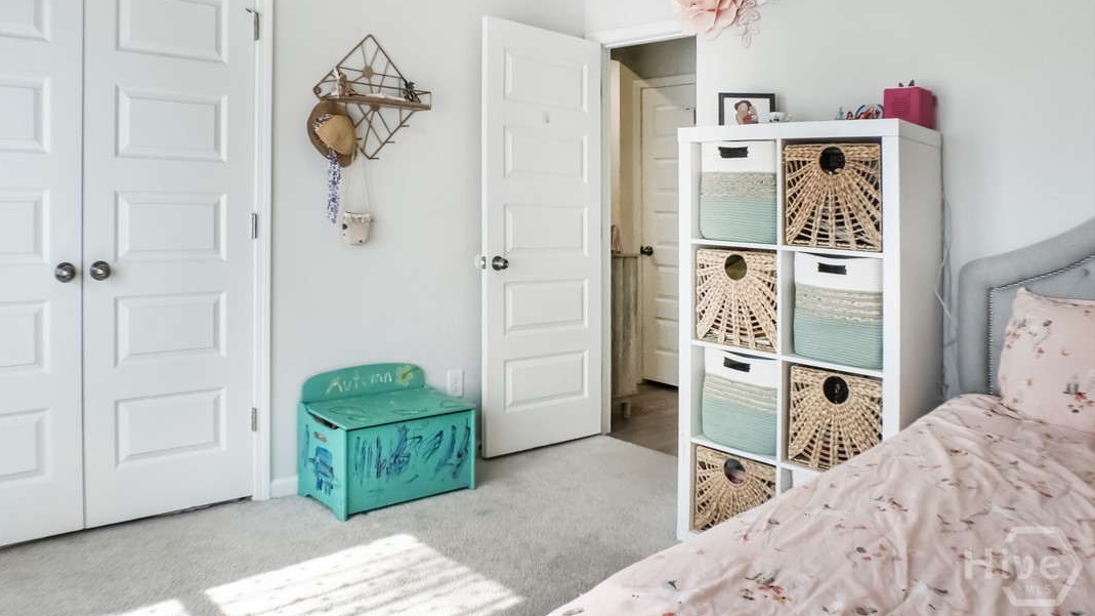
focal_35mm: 33
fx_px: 958
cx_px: 541
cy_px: 270
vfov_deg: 35.6
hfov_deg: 59.5
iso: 12800
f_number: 8
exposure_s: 1/500
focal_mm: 31
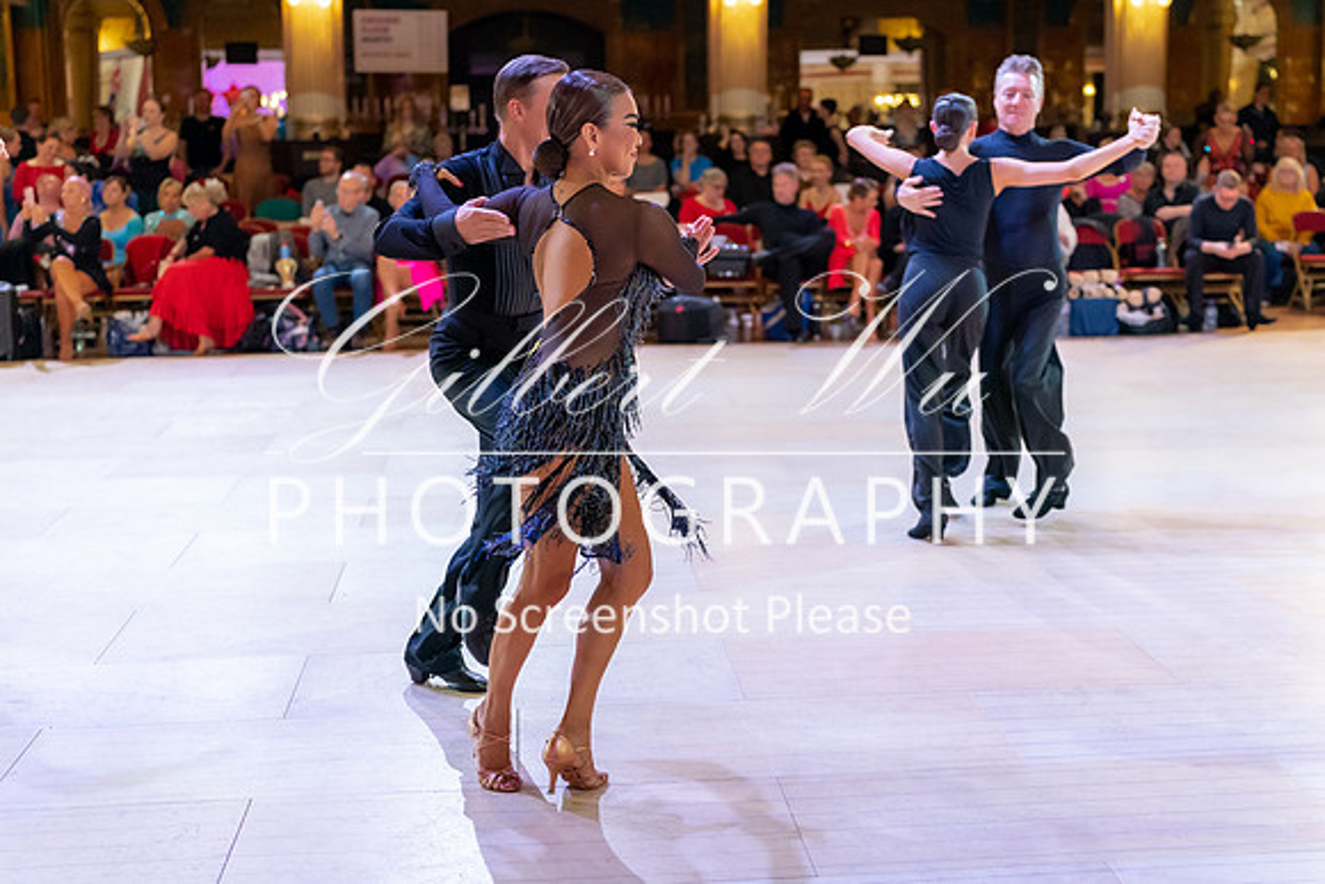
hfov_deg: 40.5
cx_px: 725
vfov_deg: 27.7
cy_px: 387
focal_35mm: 49
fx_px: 1792
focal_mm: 41
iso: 4000
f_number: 2.2
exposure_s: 1/640
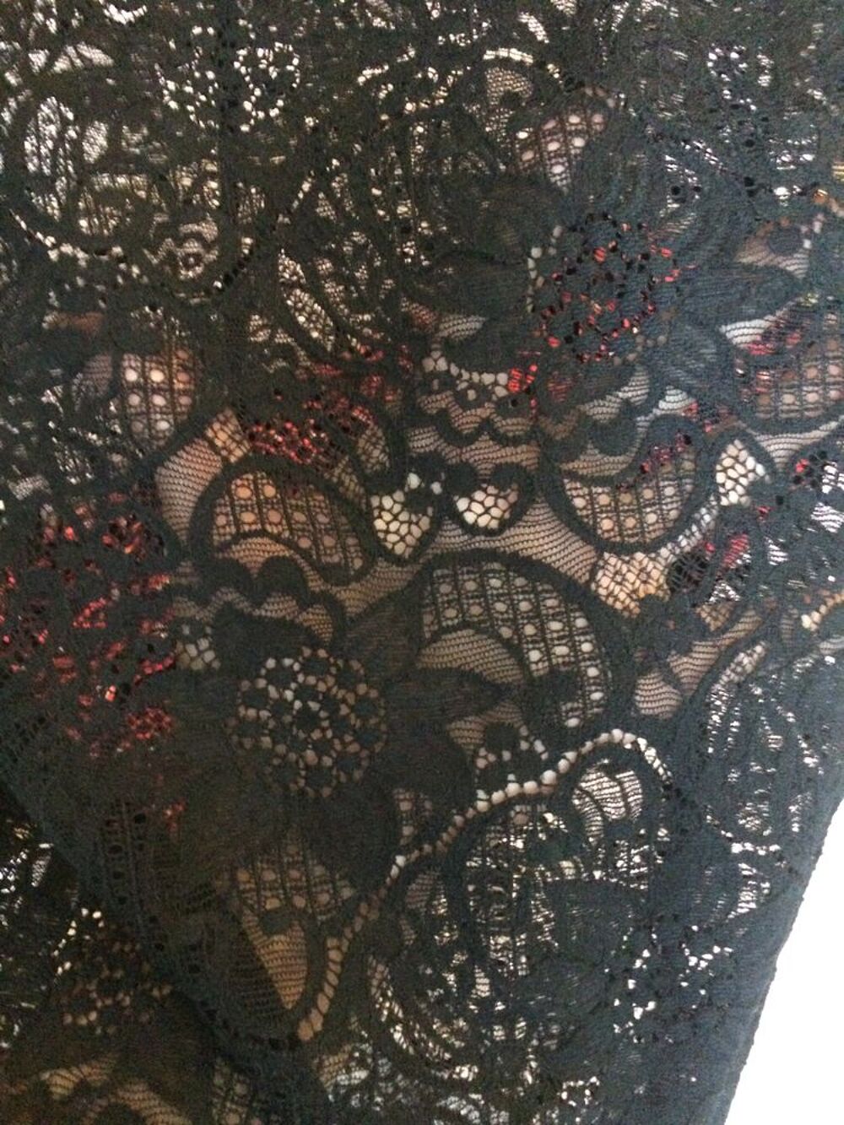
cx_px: 422
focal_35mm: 29
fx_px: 943
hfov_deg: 48.2
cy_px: 562
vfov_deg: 61.7
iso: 1250
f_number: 2.2
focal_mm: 4.15
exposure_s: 1/17
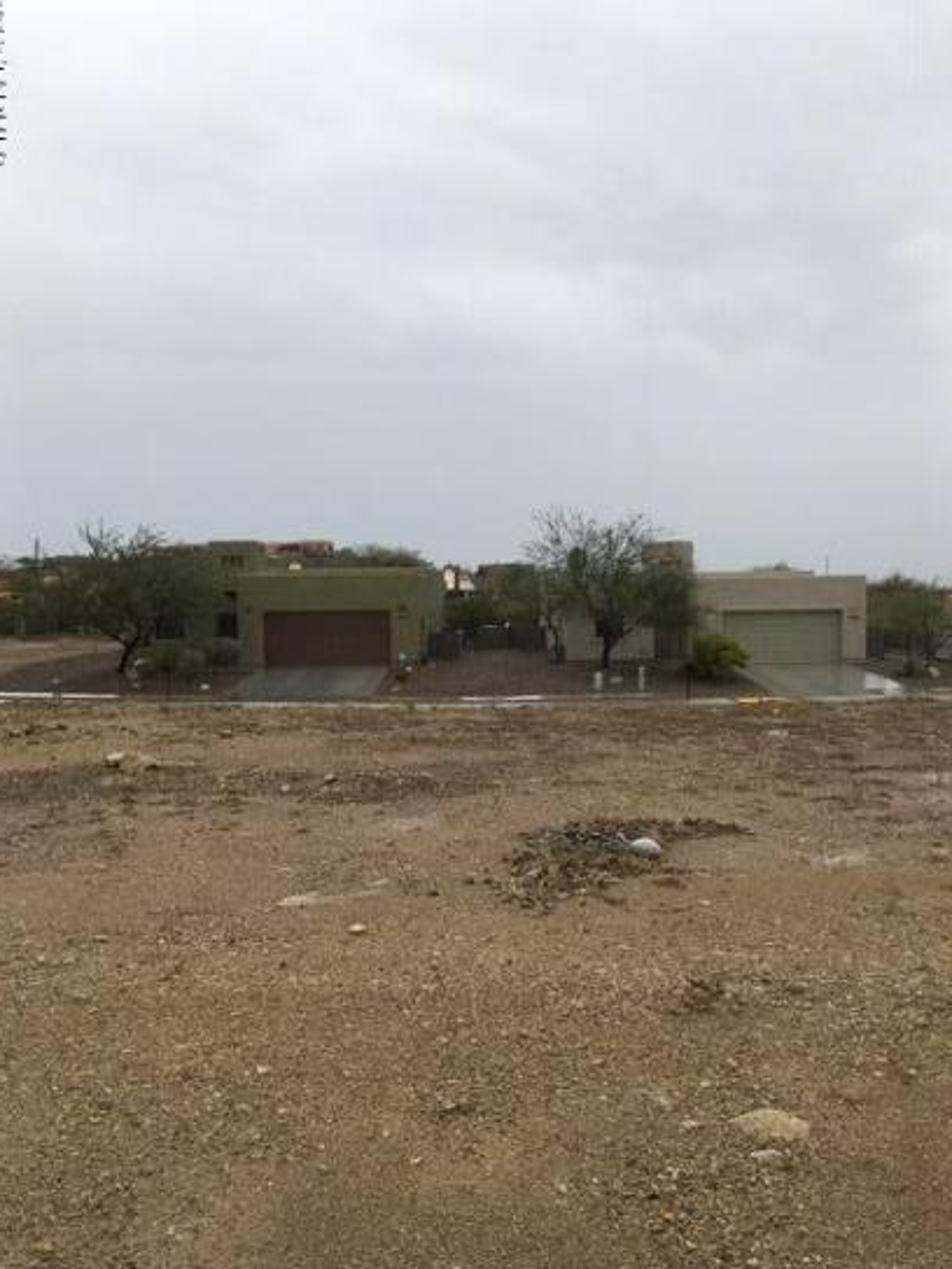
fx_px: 1173
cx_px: 476
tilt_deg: -3.8
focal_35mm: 32
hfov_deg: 44.2
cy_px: 662
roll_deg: +1.6
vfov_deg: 56.8
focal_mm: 4.15
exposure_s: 1/452
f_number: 2.2
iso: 25
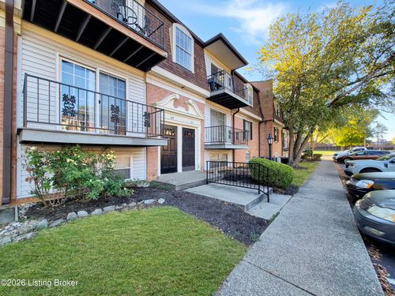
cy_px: 148
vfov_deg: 89.9
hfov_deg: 106.2
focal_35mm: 13
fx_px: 148
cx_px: 198
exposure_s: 1/287
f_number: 2.2
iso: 40
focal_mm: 1.74
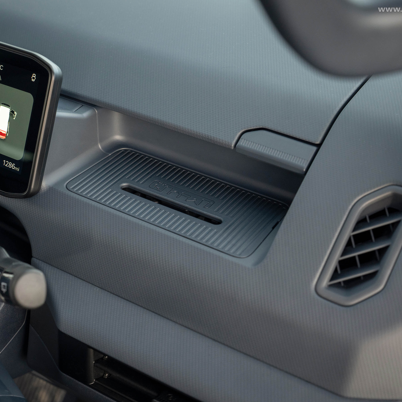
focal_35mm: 64
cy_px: 200
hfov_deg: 26.8
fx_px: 841
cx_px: 165
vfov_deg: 26.9
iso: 1000
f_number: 5
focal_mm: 50
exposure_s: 1/100
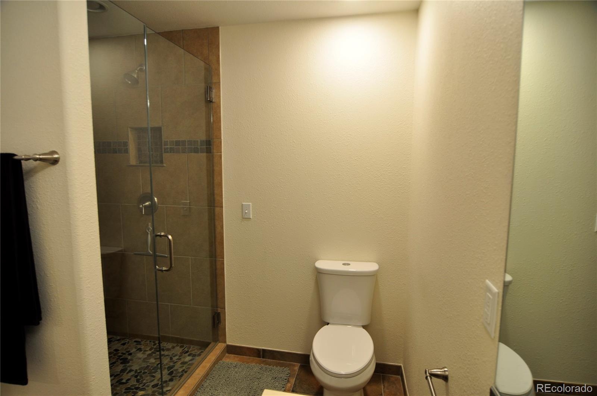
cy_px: 198
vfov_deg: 67.2
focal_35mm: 18
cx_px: 298
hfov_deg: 90.1
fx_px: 298
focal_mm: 12
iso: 200
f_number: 4
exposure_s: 1/25
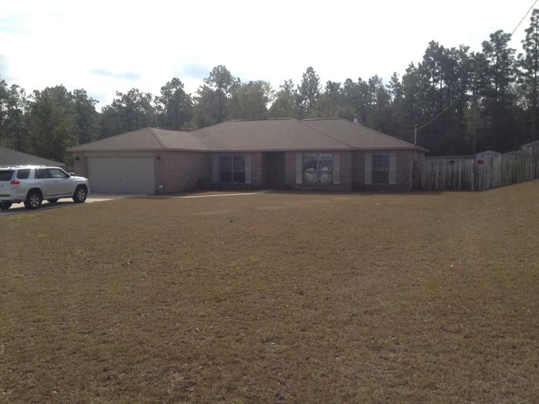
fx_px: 545
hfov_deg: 52.6
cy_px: 202
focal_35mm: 35
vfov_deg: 40.7
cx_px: 270
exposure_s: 1/1905
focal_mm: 4.28
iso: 50
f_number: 2.4
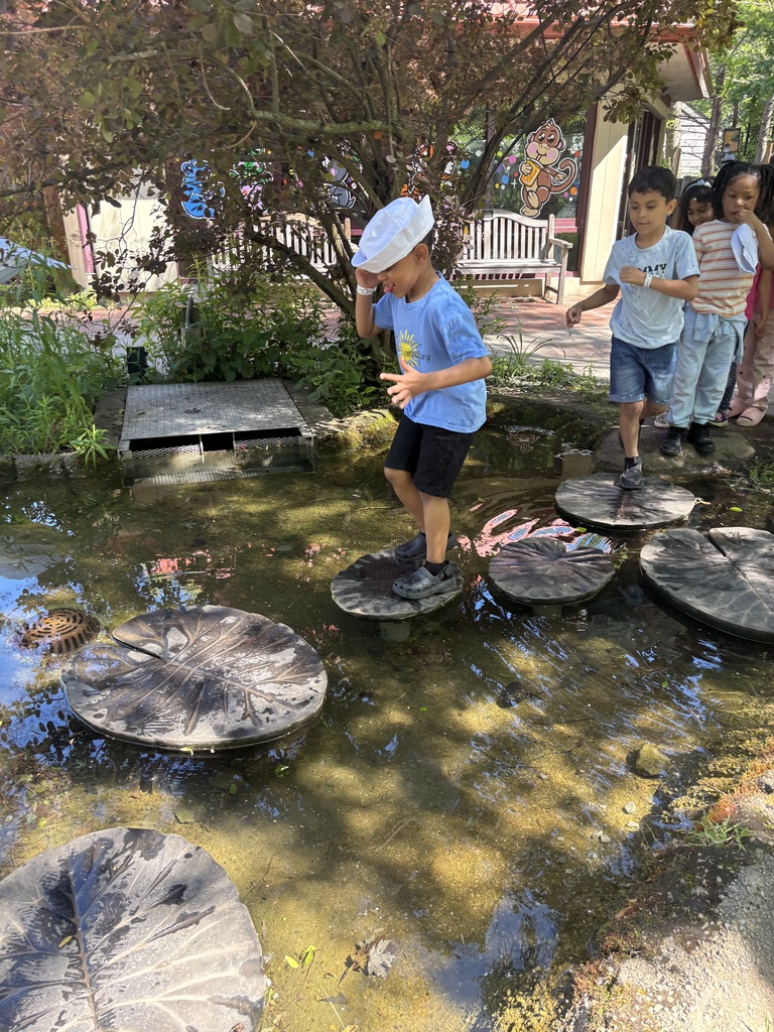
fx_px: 775
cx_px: 387
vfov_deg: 67.3
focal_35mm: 26
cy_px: 516
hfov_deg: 53.1
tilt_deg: -24.2
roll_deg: +1.7
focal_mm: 5.96
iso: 50
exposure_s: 1/142
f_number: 1.6
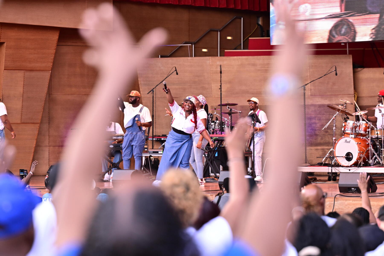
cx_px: 192
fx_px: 1919
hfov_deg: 11.4
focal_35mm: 180
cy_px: 128
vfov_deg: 7.6
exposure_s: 1/250
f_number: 3.2
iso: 640
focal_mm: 120
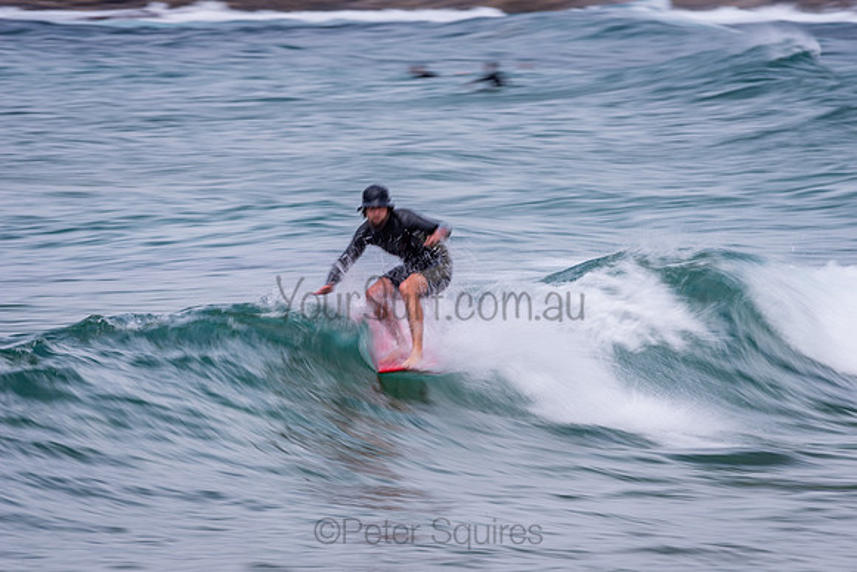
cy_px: 286
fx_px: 11905
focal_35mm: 500
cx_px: 428
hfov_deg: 4.1
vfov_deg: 2.8
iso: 64
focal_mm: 500
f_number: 18
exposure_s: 1/20
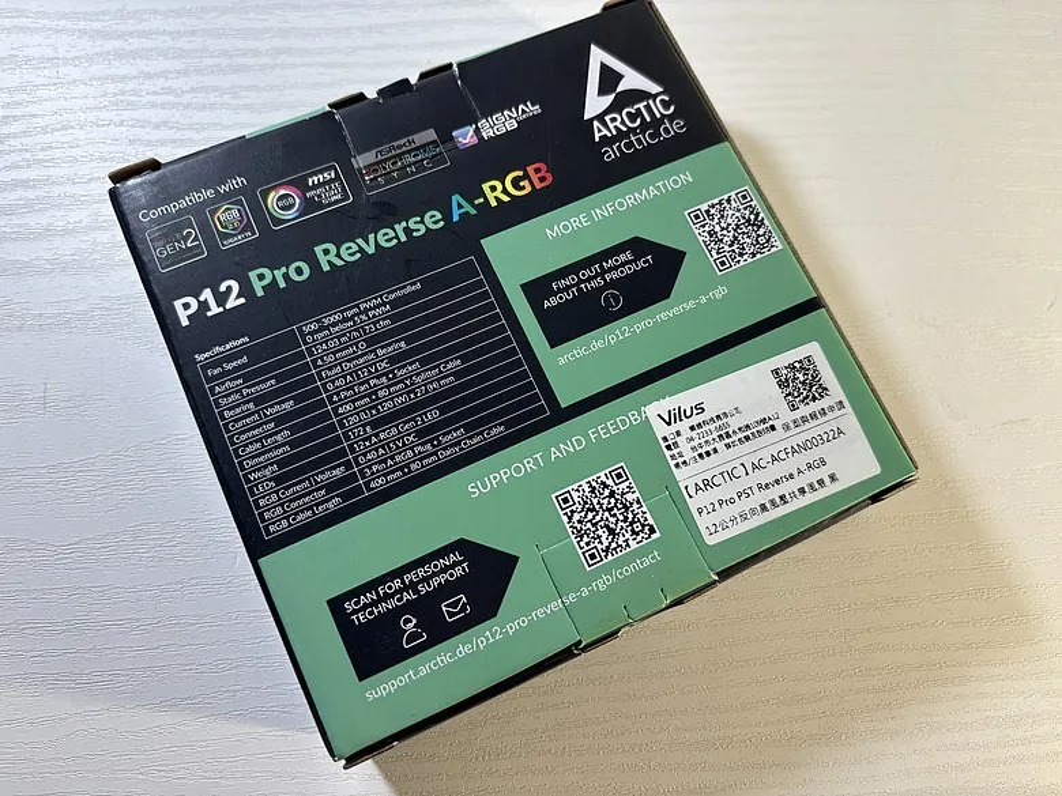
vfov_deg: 53.1
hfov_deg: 67.3
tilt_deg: -75.0
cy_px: 398
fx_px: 798
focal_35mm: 26
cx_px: 531
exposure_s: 1/120
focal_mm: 5.96
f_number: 1.6
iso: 80
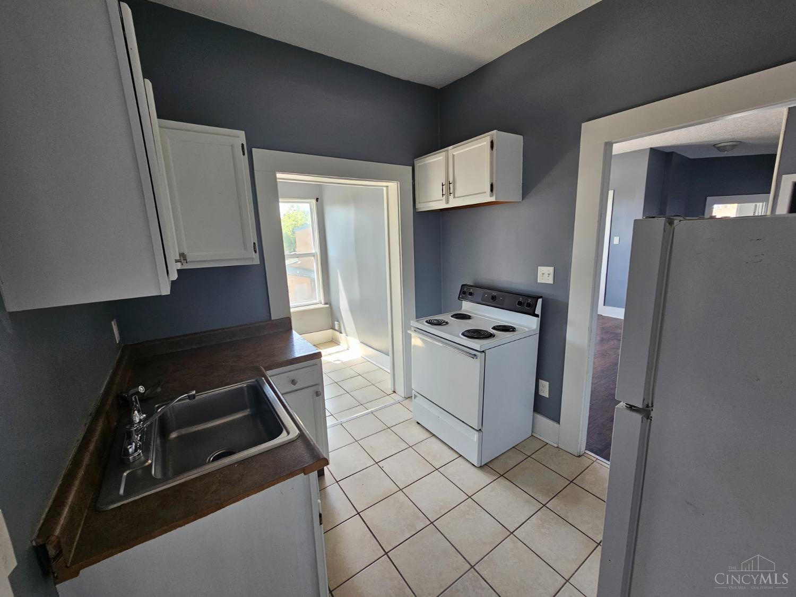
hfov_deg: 106.2
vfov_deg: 89.9
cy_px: 298
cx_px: 398
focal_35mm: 13
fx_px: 299
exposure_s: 1/77
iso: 80
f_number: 2.2
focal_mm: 2.2
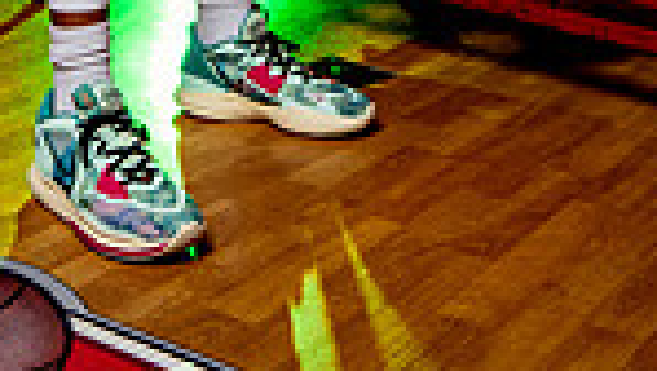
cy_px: -570
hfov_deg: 27.7
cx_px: 220
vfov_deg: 12.1
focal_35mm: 76
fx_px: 1325
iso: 200
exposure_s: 1/200
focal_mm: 24
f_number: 8
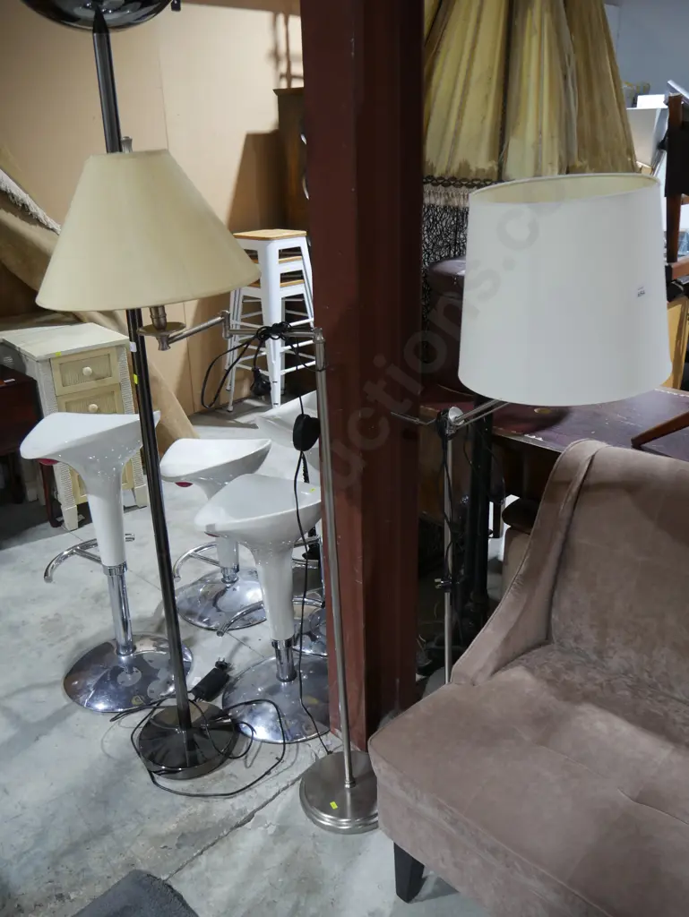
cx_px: 344
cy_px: 458
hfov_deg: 49.8
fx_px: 742
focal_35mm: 28
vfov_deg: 63.4
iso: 400
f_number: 3.5
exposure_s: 1/60
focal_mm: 14
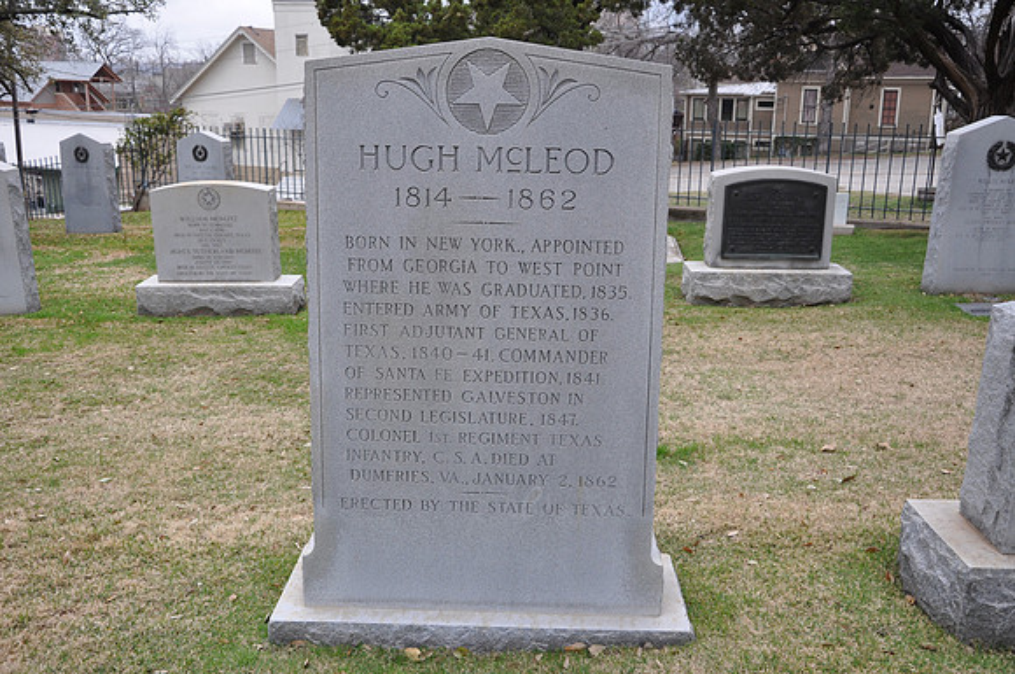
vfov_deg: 36.8
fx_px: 1014
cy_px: 337
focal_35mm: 36
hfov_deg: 53.2
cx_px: 508
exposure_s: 1/125
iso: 320
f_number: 5.6
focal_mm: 24
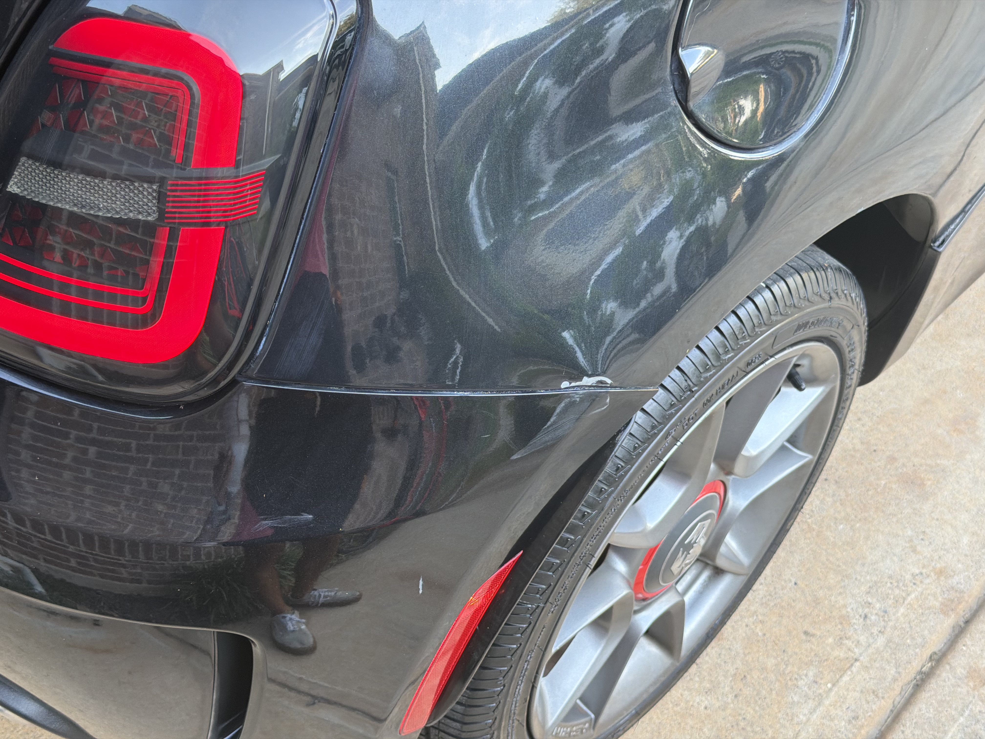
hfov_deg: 39.7
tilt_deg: -50.8
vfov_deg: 30.3
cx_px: 492
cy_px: 370
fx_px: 1366
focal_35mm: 48
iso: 80
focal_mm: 6.76
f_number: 1.78
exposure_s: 1/86
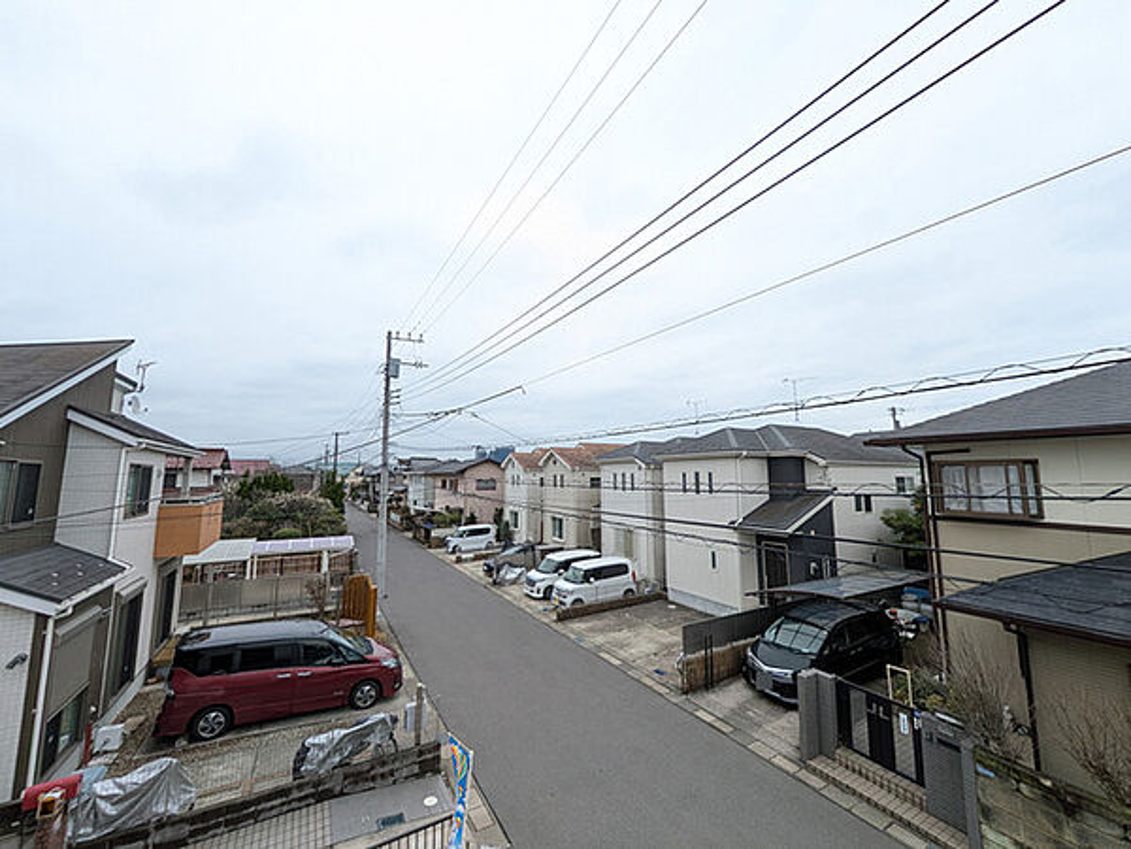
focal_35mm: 14
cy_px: 424
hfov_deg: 102.1
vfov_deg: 85.7
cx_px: 566
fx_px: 457
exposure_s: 1/816
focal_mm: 1.83
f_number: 2.2
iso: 50
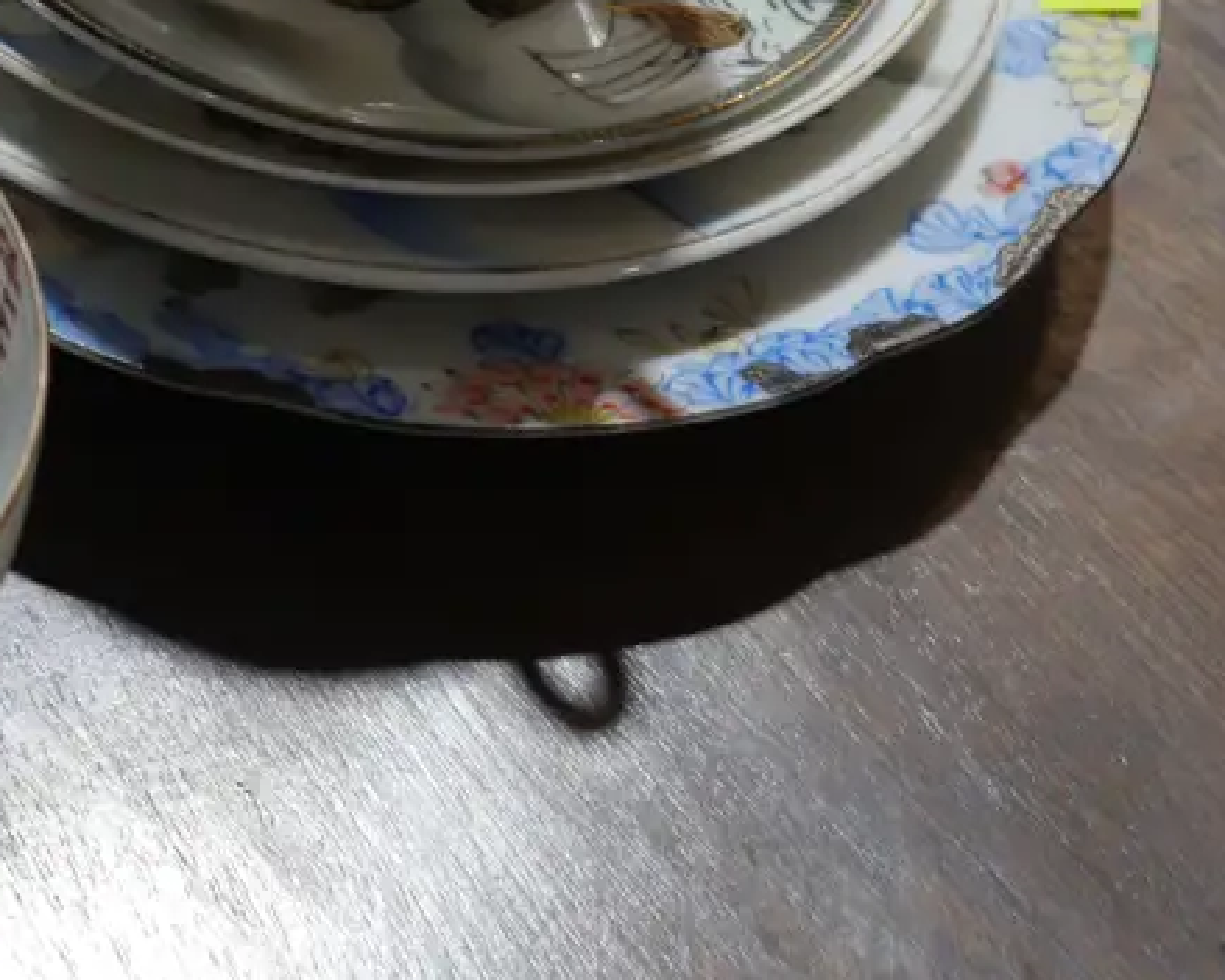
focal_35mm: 114
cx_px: 92
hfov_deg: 16.6
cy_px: -1
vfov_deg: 13.3
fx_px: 4132
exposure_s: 1/60
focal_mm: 25
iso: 500
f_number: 5.3
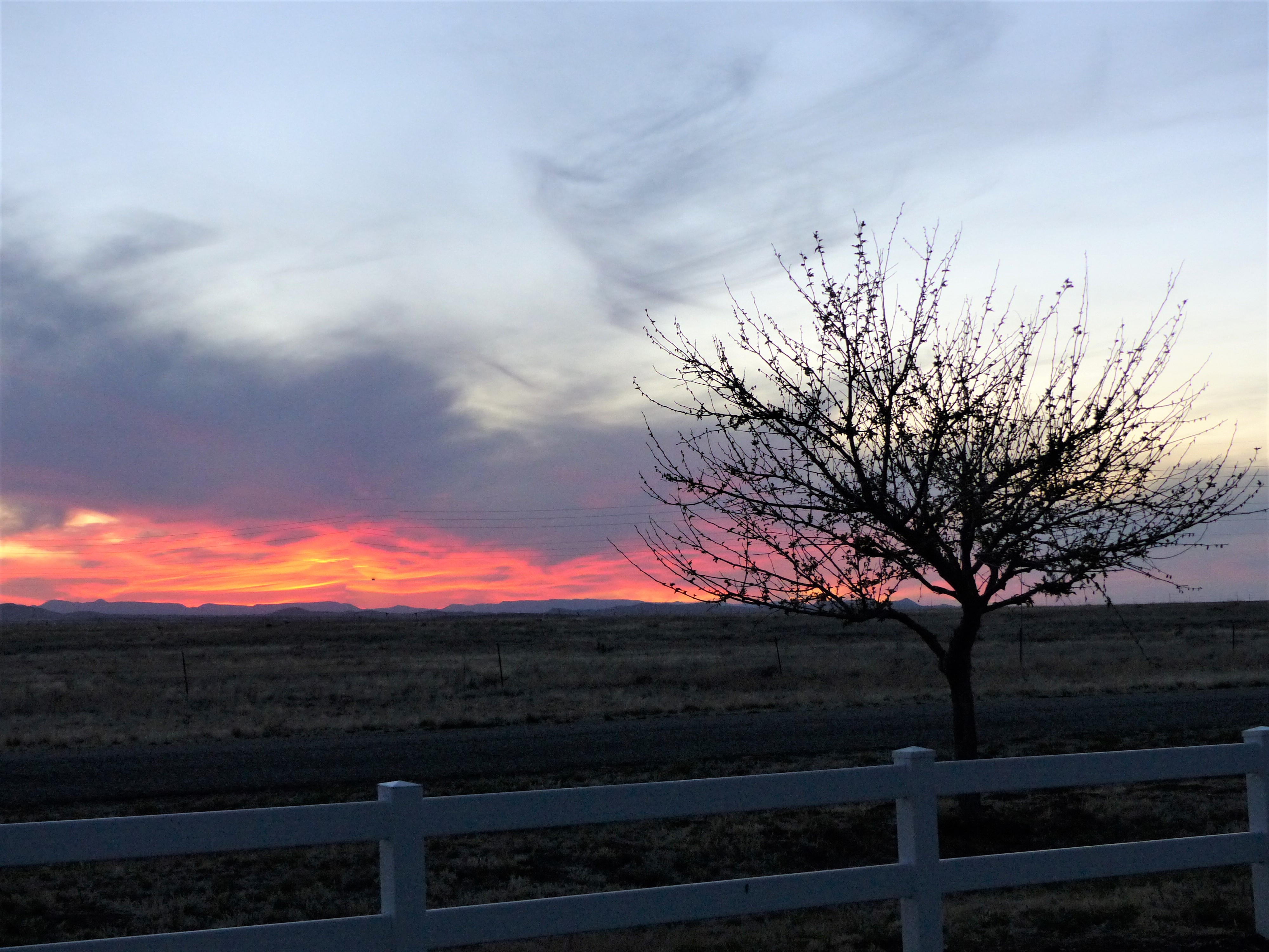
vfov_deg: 23.3
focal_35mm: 63
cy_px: 476
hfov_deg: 30.7
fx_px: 2310
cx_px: 634
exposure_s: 1/60
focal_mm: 11.4
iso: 320
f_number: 2.8
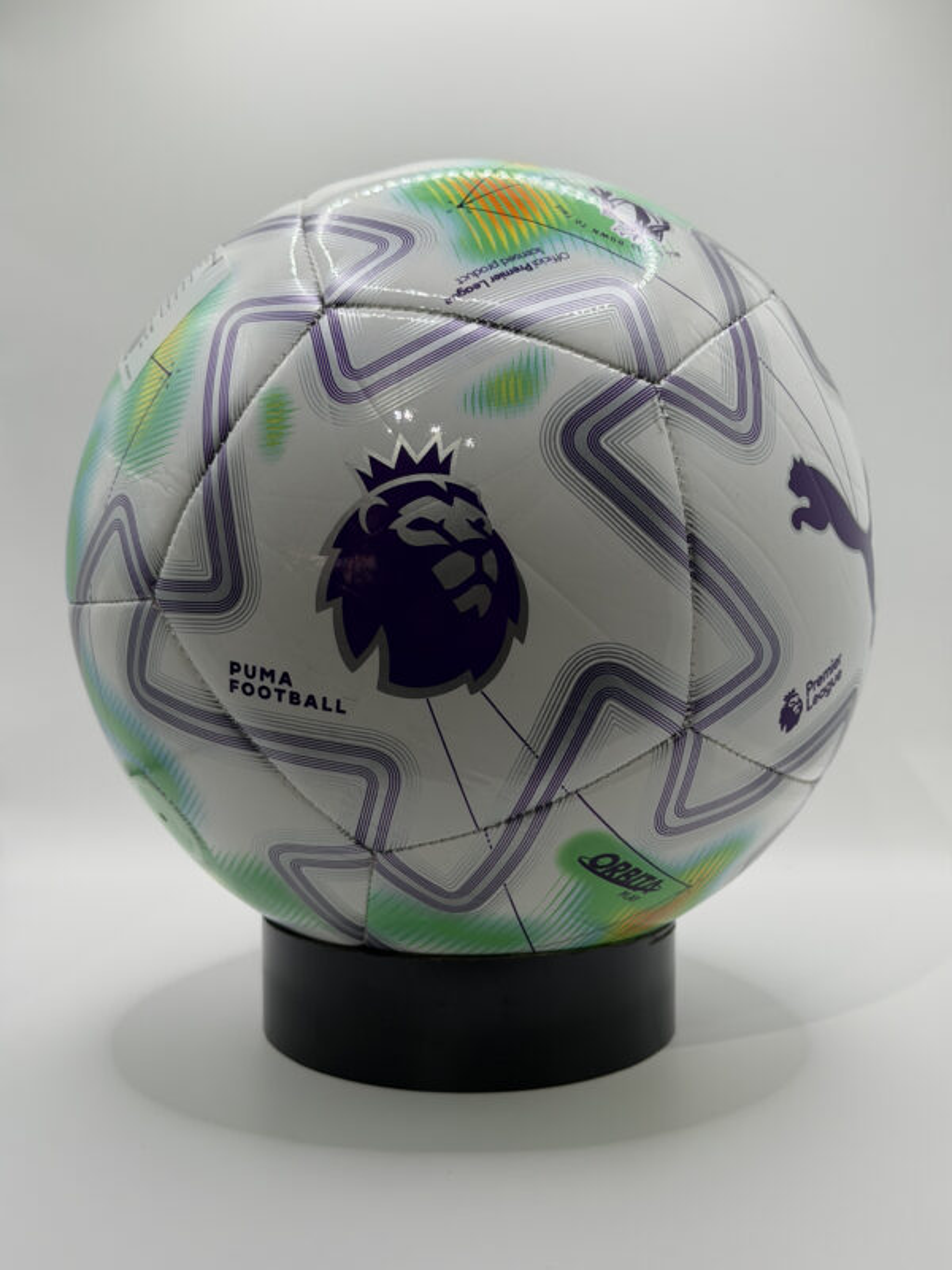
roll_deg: -1.1
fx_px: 1760
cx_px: 476
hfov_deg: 30.3
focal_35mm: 48
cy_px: 635
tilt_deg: -5.7
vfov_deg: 39.7
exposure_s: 1/420
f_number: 1.78
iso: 64
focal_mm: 6.76
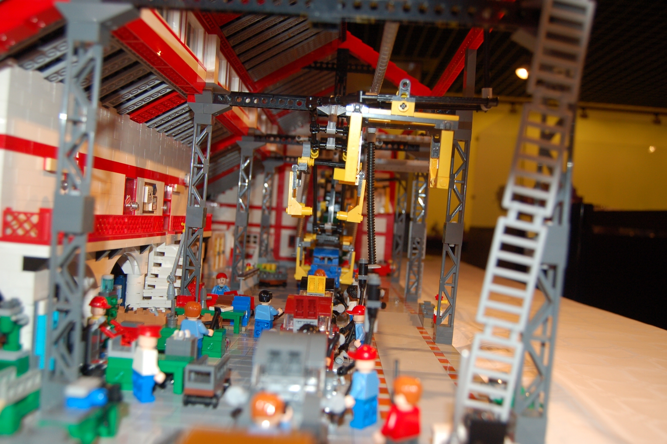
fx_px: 611
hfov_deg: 57.3
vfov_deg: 39.9
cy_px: 222
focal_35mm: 33
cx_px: 334
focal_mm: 22
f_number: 3.8
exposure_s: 1/60
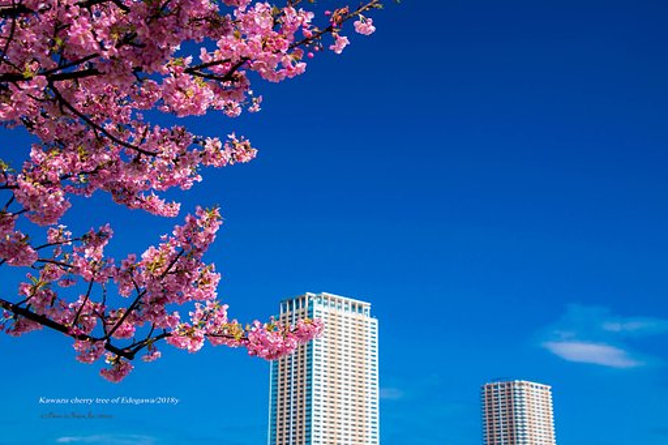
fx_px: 974
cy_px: 222
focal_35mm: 52
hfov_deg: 37.9
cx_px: 334
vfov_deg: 25.7
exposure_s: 1/400
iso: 100
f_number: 5.6
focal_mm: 35
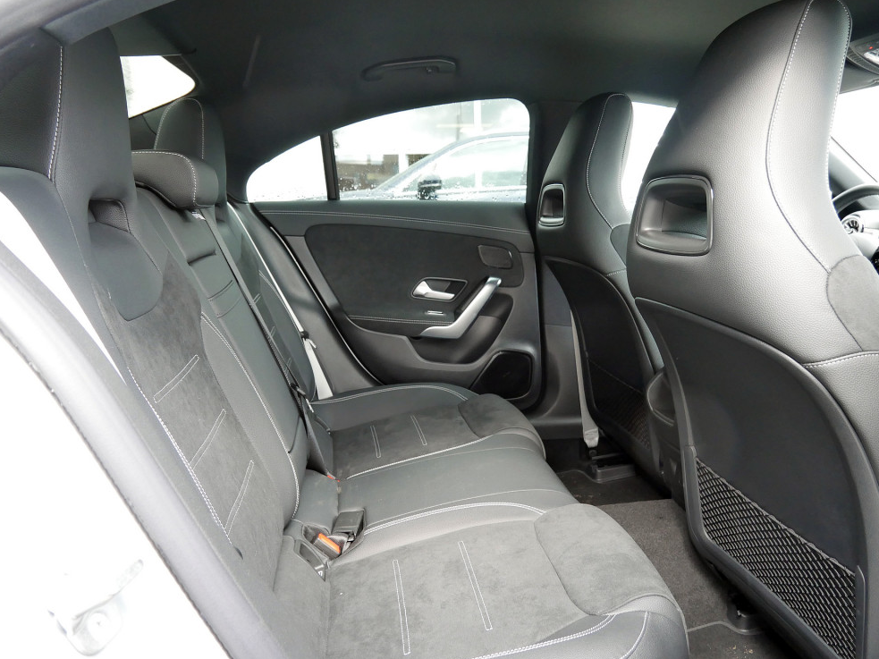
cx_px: 456
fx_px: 635
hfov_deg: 69.4
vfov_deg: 54.9
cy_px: 327
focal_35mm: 25
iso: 800
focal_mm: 12
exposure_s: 1/60
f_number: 4
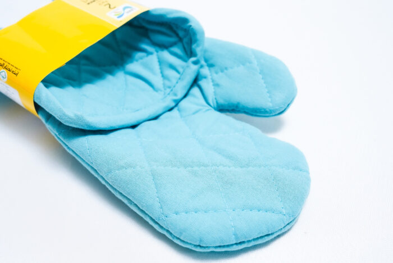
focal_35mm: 57
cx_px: 196
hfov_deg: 35.0
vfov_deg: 23.8
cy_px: 132
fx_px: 623
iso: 3200
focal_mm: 57
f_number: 9
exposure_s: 1/200
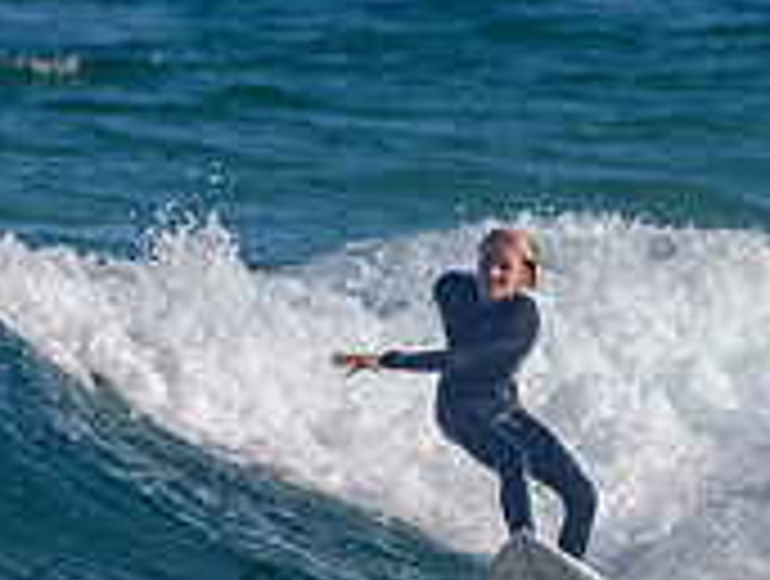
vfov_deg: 0.7
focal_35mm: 1996
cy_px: 399
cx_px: 507
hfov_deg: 1.0
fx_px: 44493
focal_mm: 500
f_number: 5.6
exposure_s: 1/2000
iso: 140
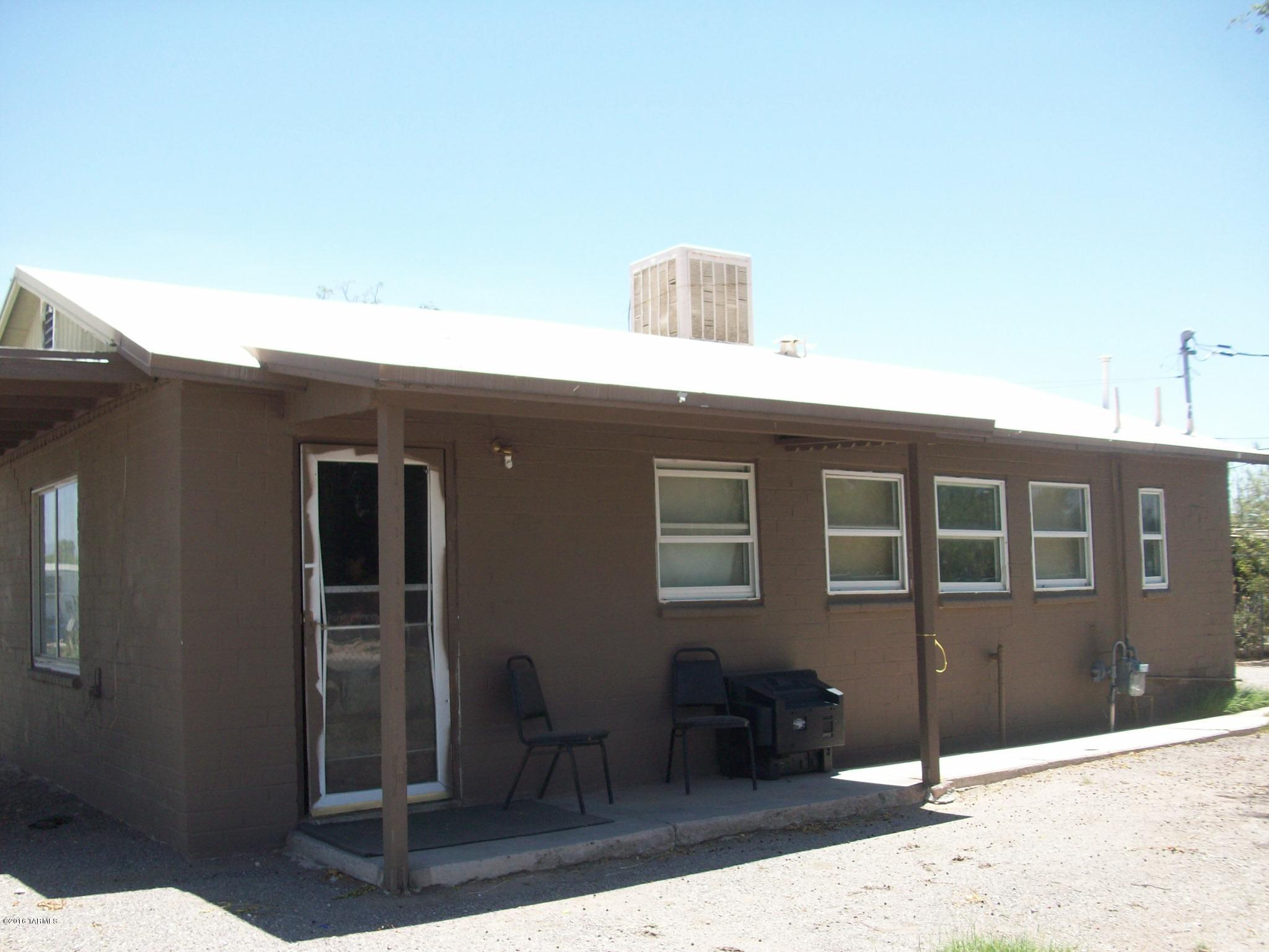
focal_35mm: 34
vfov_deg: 41.8
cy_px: 476
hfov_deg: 54.0
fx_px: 1246
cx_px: 634
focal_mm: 5.7
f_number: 2.8
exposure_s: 1/484
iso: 64
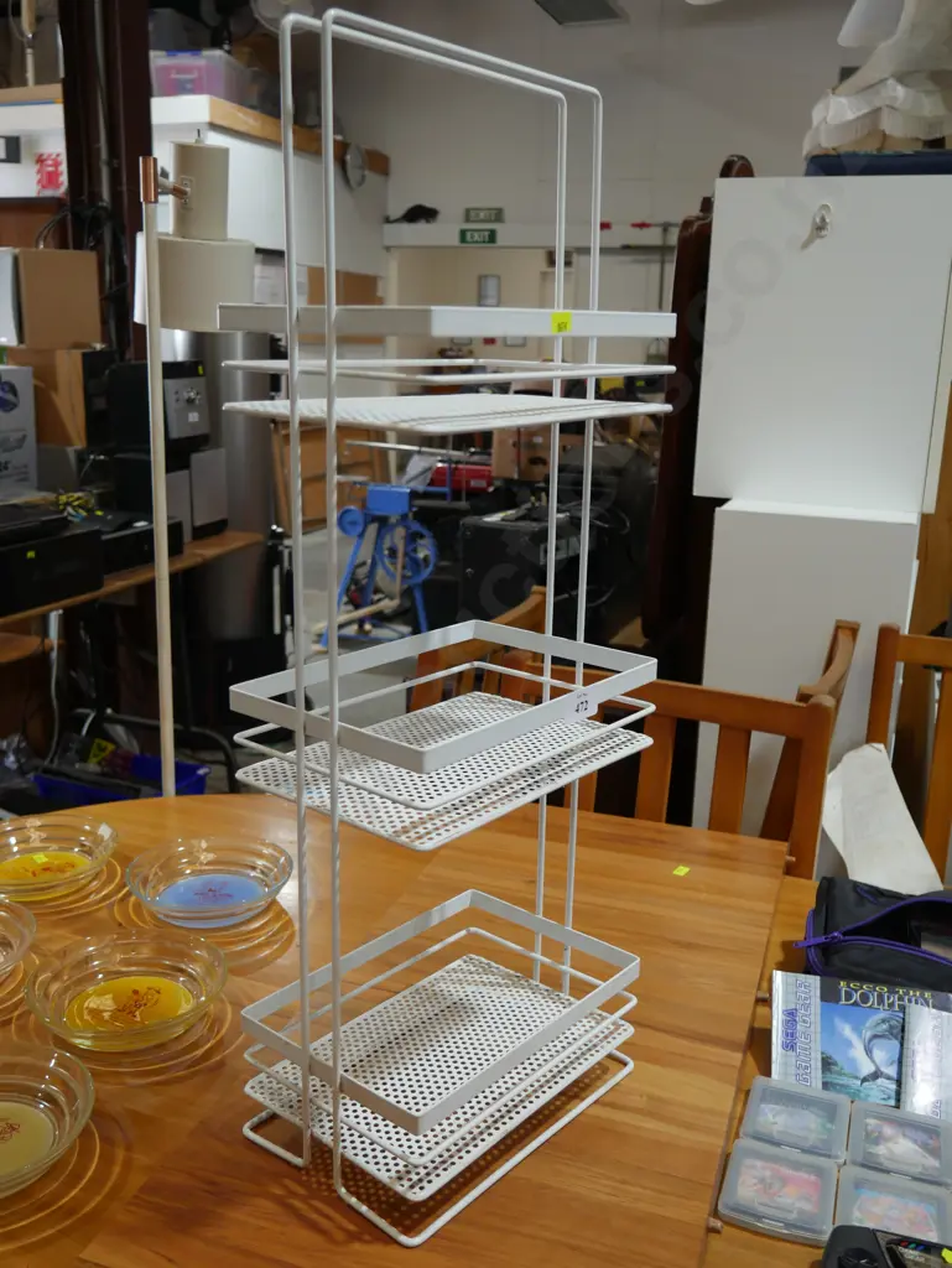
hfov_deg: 44.2
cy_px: 634
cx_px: 476
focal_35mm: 32
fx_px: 1172
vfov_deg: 56.8
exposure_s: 1/100
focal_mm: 16
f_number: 3.6
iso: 200
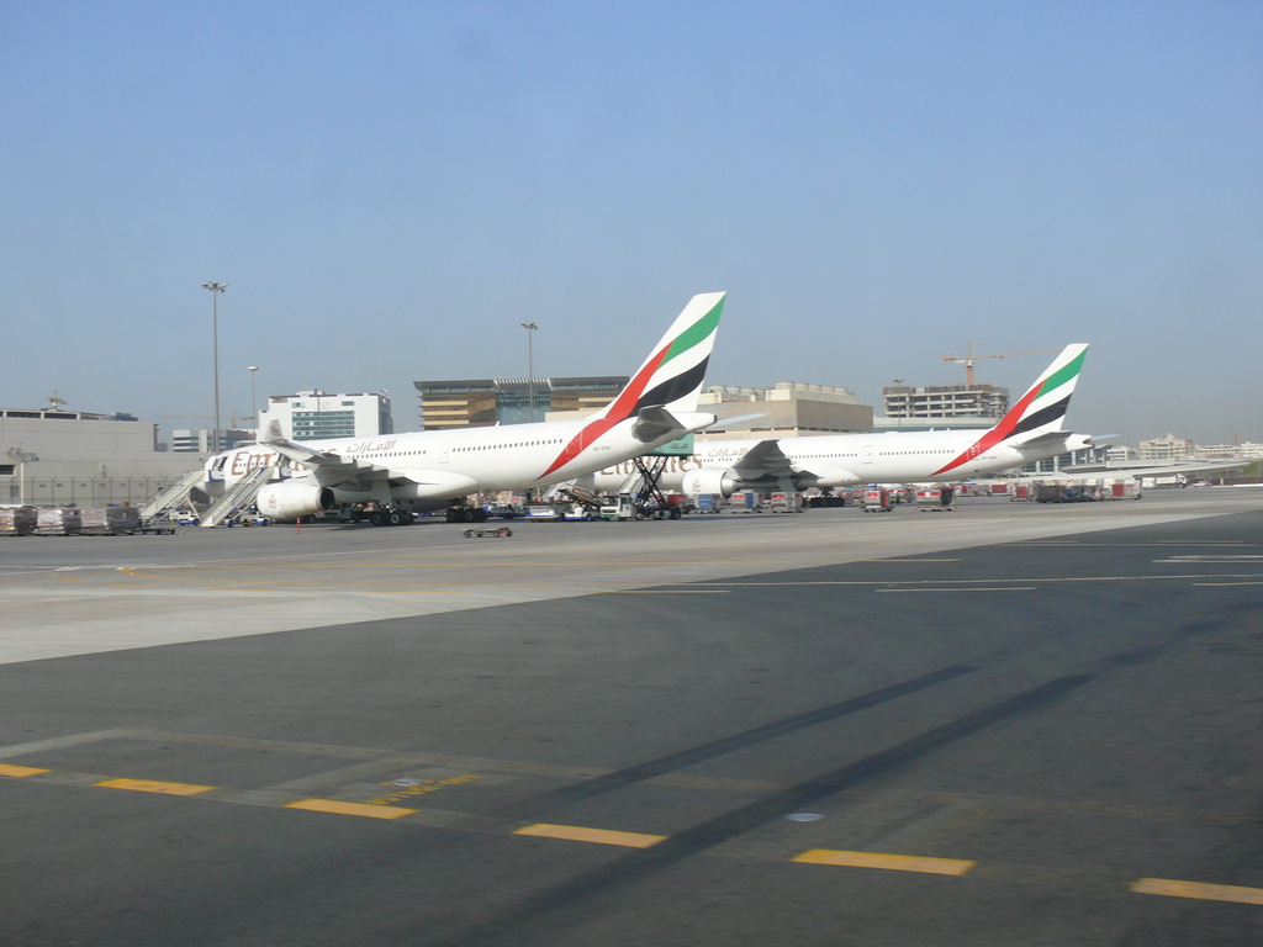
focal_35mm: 44
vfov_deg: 32.9
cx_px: 632
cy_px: 474
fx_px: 1605
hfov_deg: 42.9
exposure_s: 1/160
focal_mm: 8.5
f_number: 4
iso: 100
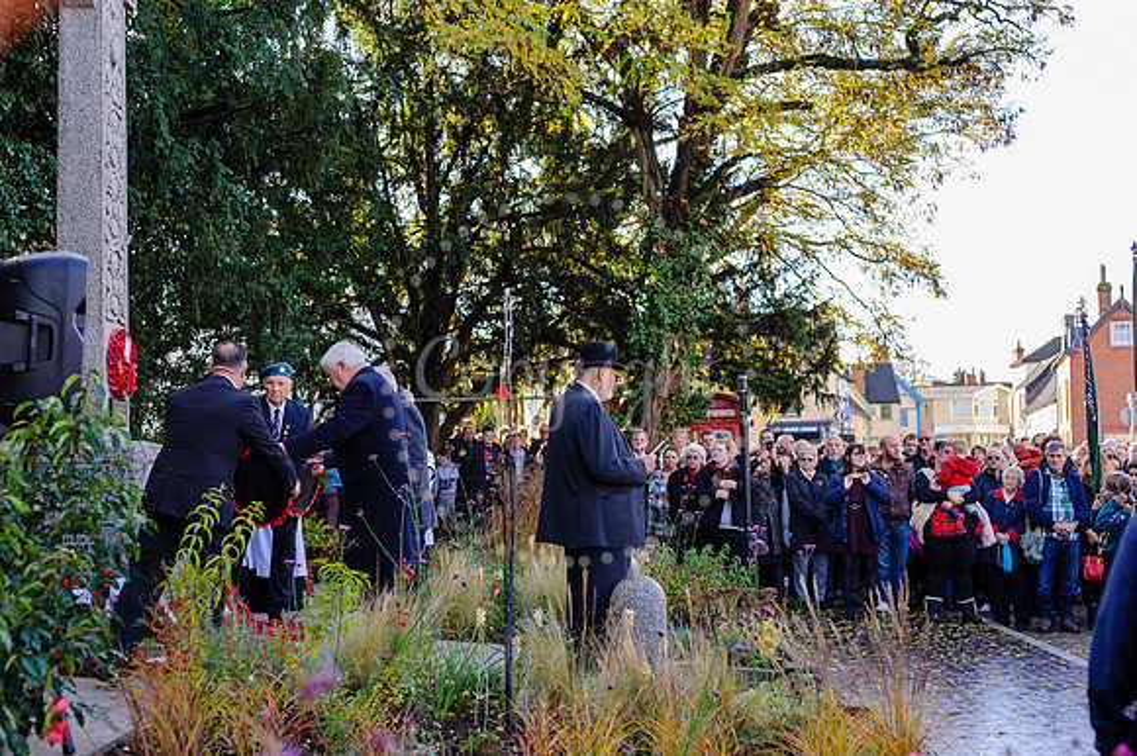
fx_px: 1627
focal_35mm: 52
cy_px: 378
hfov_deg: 38.5
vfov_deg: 26.2
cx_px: 568
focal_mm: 50
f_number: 4
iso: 200
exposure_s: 1/250
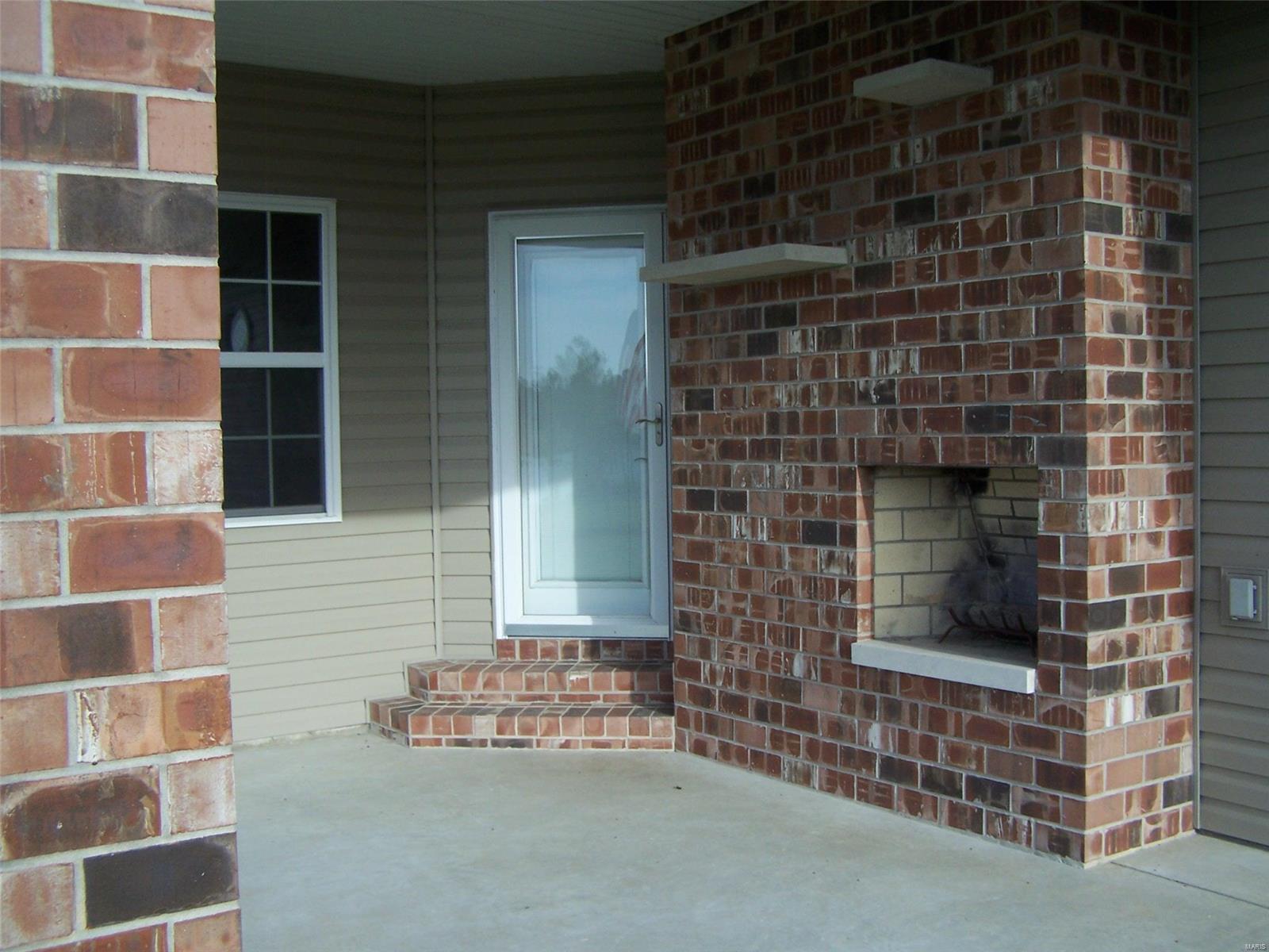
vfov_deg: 37.7
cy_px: 476
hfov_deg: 49.0
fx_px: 1393
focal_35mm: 38
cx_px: 634
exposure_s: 1/750
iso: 80
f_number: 2.8
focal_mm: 6.3
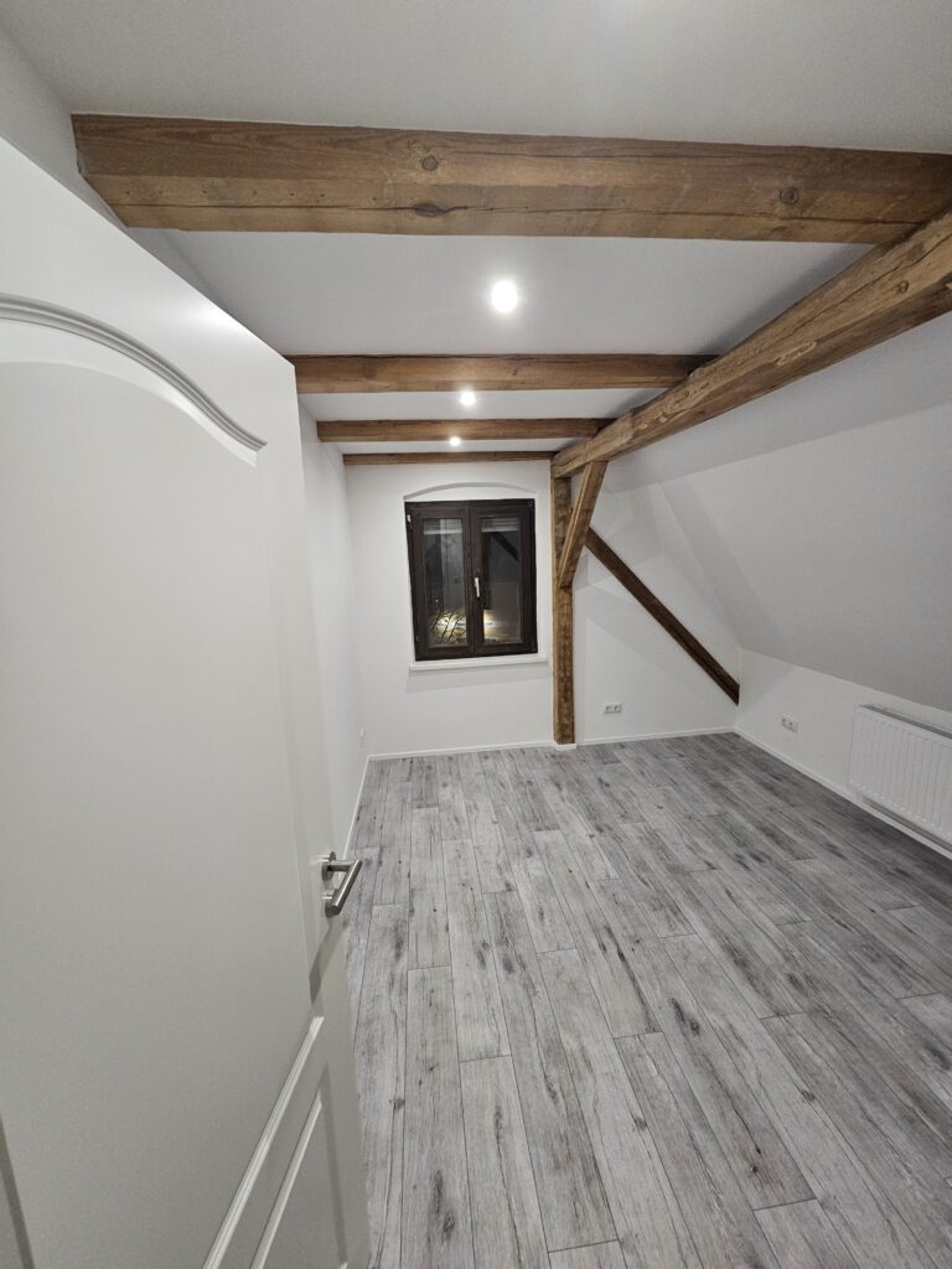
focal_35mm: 13
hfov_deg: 89.9
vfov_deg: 106.2
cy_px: 634
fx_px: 477
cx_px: 476
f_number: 2.2
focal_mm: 2.2
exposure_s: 1/50
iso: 400
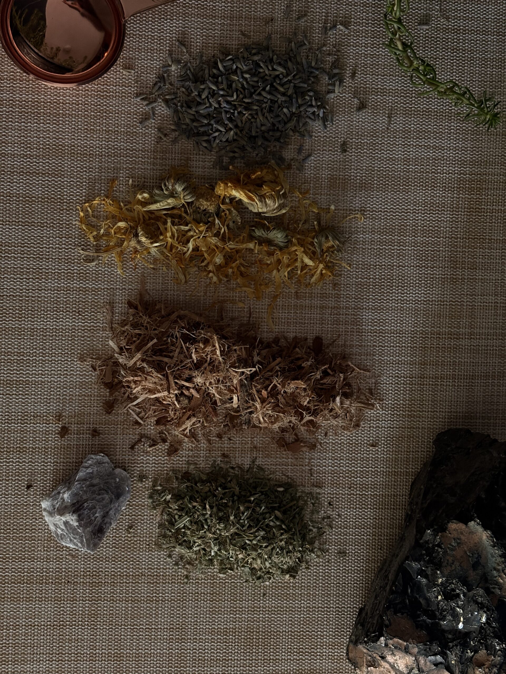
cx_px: 253
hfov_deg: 28.0
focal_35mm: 52
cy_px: 337
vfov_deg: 36.8
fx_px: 1013
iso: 250
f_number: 1.6
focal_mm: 5.96
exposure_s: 1/40
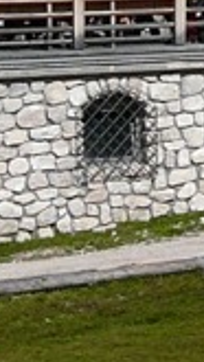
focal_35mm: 208
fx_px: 1997
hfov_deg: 5.8
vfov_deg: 10.0
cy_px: -179
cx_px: 360
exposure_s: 1/800
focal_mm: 5.2
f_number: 5
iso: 80
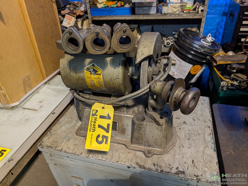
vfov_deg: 56.9
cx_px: 124
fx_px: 172
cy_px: 93
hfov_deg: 71.5
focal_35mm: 24
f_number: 1.68
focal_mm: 6.9
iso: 225
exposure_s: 1/120
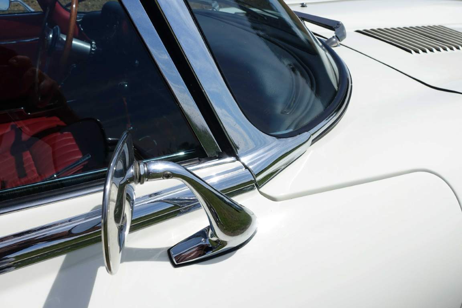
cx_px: 231
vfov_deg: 38.9
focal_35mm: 34
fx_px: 436
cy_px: 154
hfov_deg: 55.8
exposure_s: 1/800
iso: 125
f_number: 7.1
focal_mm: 12.48
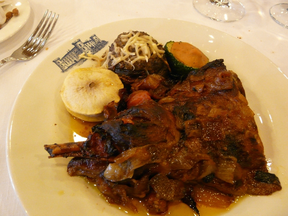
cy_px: 108
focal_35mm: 30
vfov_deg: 46.8
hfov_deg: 60.0
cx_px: 144
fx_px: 250
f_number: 2.8
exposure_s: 1/20
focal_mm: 4.9
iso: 400
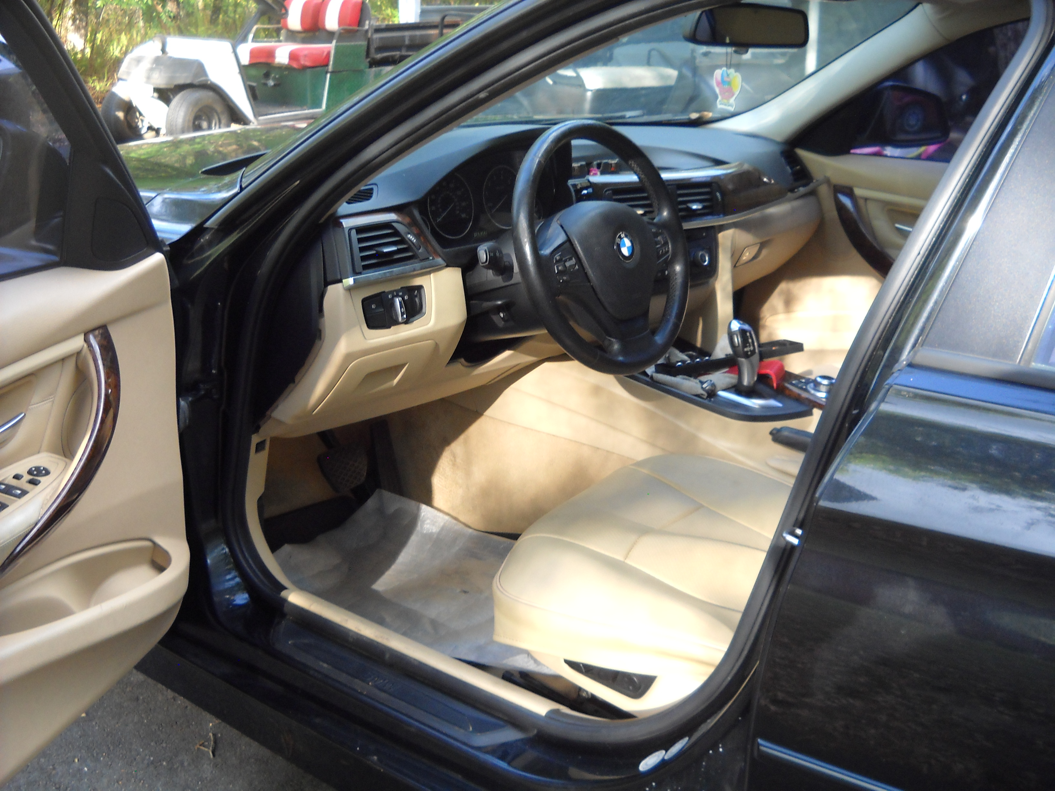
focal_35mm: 41
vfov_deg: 35.1
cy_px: 396
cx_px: 528
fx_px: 1250
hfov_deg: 45.8
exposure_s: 1/60
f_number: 3.1
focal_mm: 6.72
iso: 161
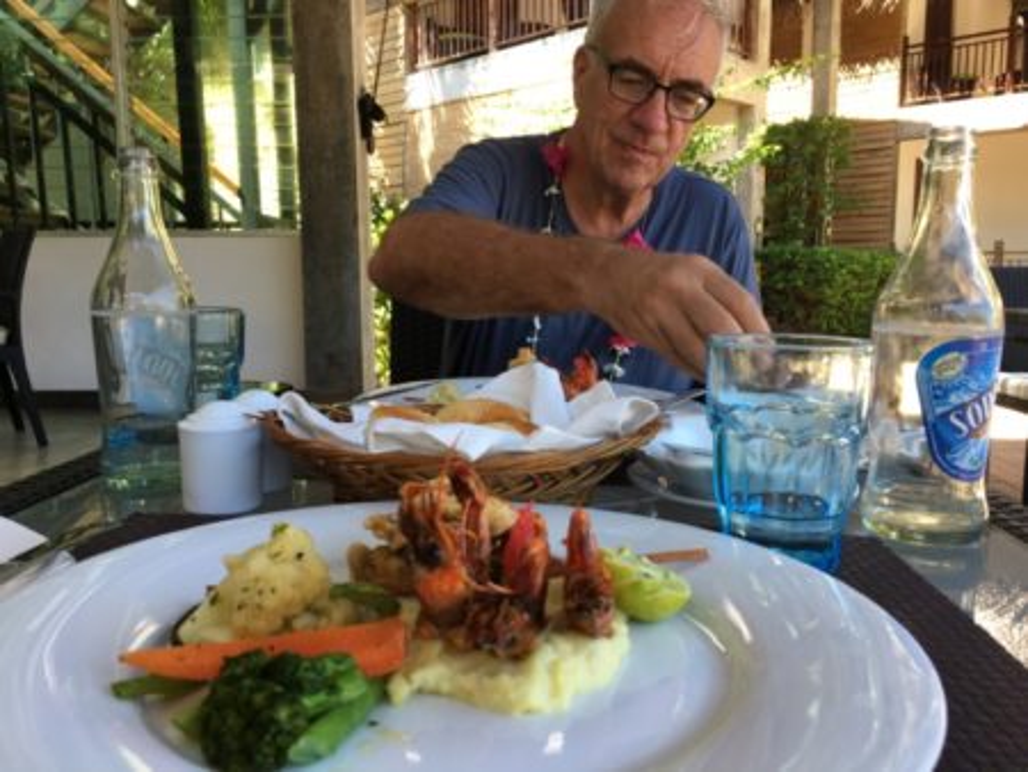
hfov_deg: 61.6
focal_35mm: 29
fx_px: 862
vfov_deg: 48.3
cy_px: 386
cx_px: 514
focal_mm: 4.15
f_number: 2.2
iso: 32
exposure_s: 1/100
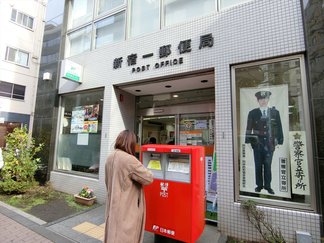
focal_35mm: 19
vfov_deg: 68.7
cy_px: 122
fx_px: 178
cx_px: 162
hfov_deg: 84.7
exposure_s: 1/125
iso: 80
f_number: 2.7
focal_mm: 4.06
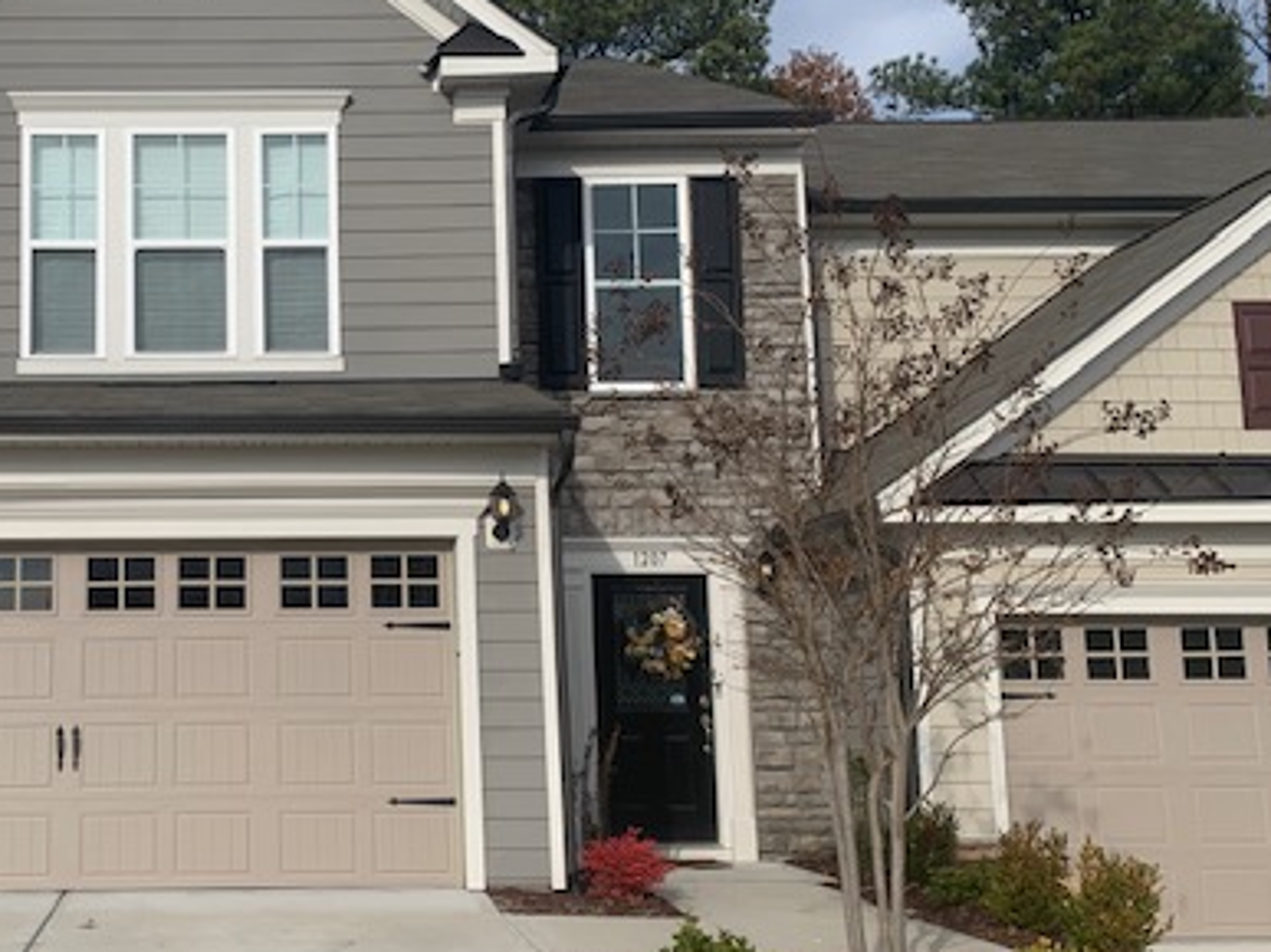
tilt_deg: +8.3
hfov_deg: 41.8
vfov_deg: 33.6
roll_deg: -0.1
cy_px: 502
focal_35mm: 43
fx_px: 1578
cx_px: 243
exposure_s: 1/3185
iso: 25
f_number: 1.8
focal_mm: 4.25
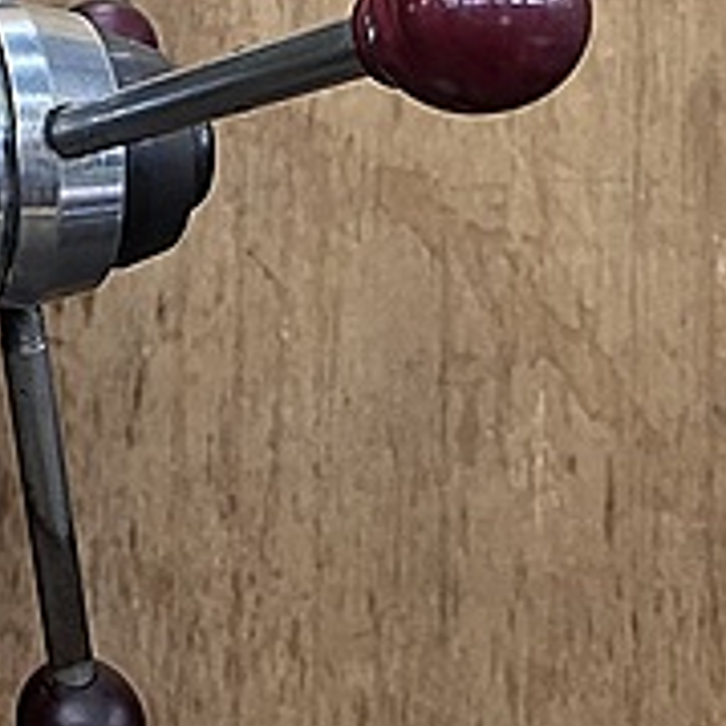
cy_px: -69
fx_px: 1946
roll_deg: +1.0
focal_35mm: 82
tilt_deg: -11.8
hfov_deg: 18.3
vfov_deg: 20.2
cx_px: -426
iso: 320
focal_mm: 5.1
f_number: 1.6
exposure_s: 1/60
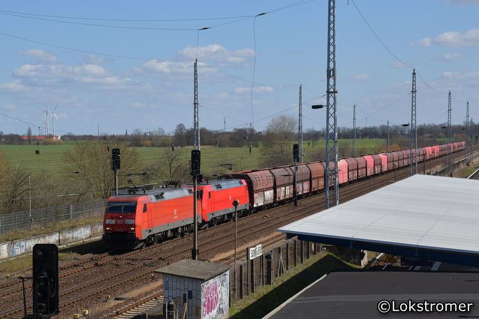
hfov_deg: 27.0
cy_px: 160
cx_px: 240
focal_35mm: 75
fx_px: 998
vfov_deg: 18.2
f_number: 11
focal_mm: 50
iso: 200
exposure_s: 1/640
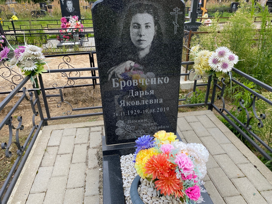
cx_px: 136
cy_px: 102
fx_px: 204
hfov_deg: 67.3
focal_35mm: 26
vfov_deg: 53.1
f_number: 1.8
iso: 32
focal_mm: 4.25
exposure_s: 1/588
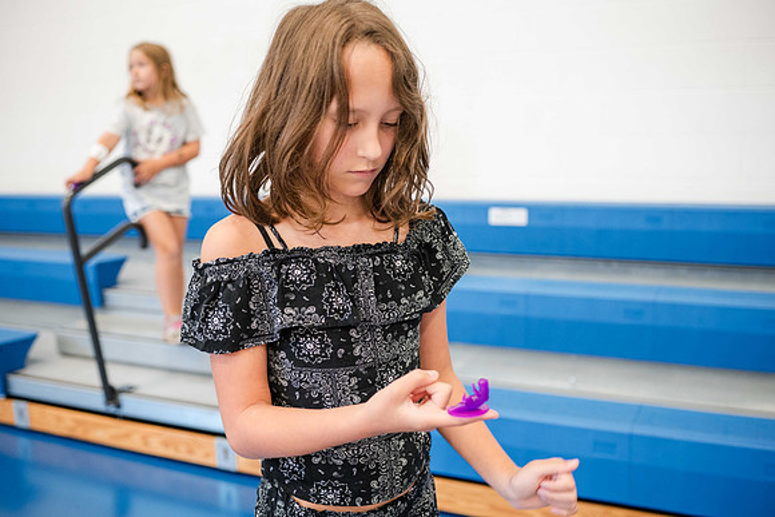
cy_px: 258
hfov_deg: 52.2
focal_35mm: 37
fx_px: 791
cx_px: 388
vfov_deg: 36.2
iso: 3200
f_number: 2.8
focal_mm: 35
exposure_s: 1/80
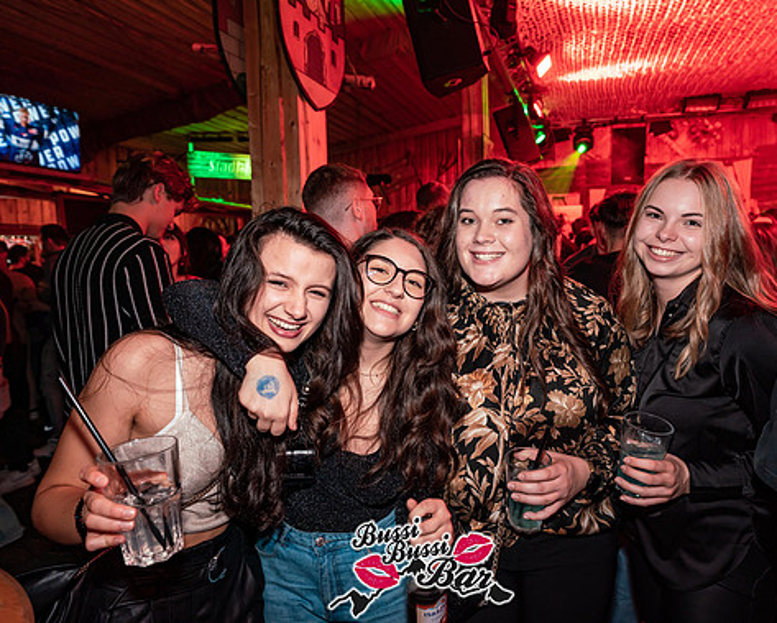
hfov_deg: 72.4
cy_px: 307
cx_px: 421
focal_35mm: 23
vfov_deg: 60.9
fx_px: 529
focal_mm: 20
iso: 1600
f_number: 4
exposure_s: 1/60
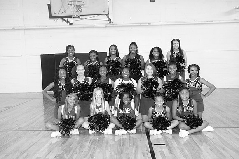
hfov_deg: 54.4
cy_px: 80
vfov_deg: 37.9
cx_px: 120
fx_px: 232
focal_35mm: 35
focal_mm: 23
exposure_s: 1/80
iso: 1000
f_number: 3.6
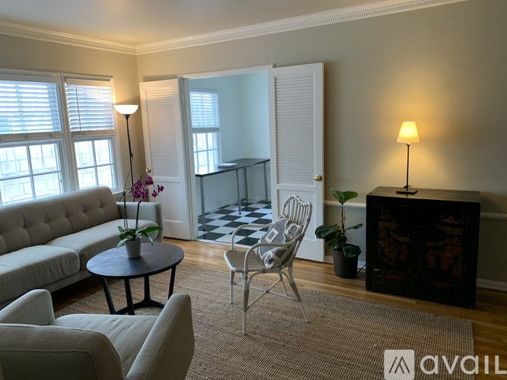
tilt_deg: -9.9
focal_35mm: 26
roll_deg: +2.0
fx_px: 381
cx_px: 254
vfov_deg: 53.0
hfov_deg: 67.3
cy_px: 190
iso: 160
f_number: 1.8
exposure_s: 1/60
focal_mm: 4.25
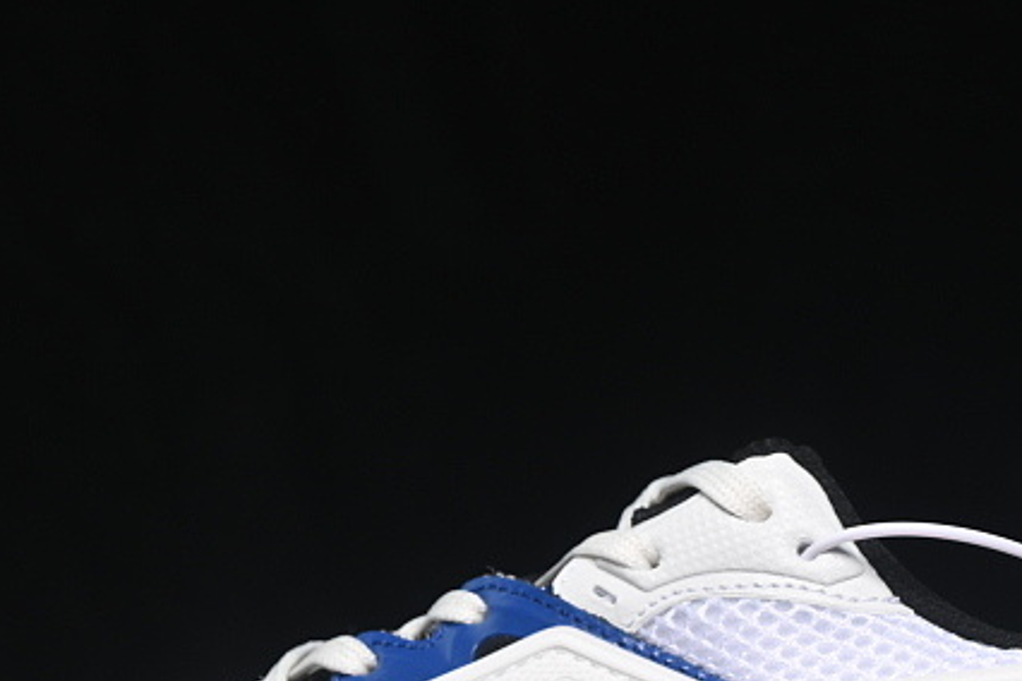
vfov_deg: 7.2
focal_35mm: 190
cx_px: 631
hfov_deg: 10.8
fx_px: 5393
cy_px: 628
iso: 160
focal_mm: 50
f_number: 6.3
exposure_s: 1/60
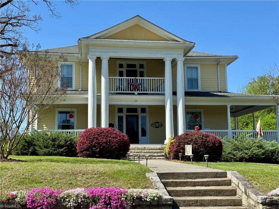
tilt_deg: +7.8
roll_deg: +1.2
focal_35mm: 48
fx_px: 387
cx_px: 140
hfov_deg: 39.7
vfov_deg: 30.3
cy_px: 104
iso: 64
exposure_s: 1/2611
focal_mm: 6.76
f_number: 1.78
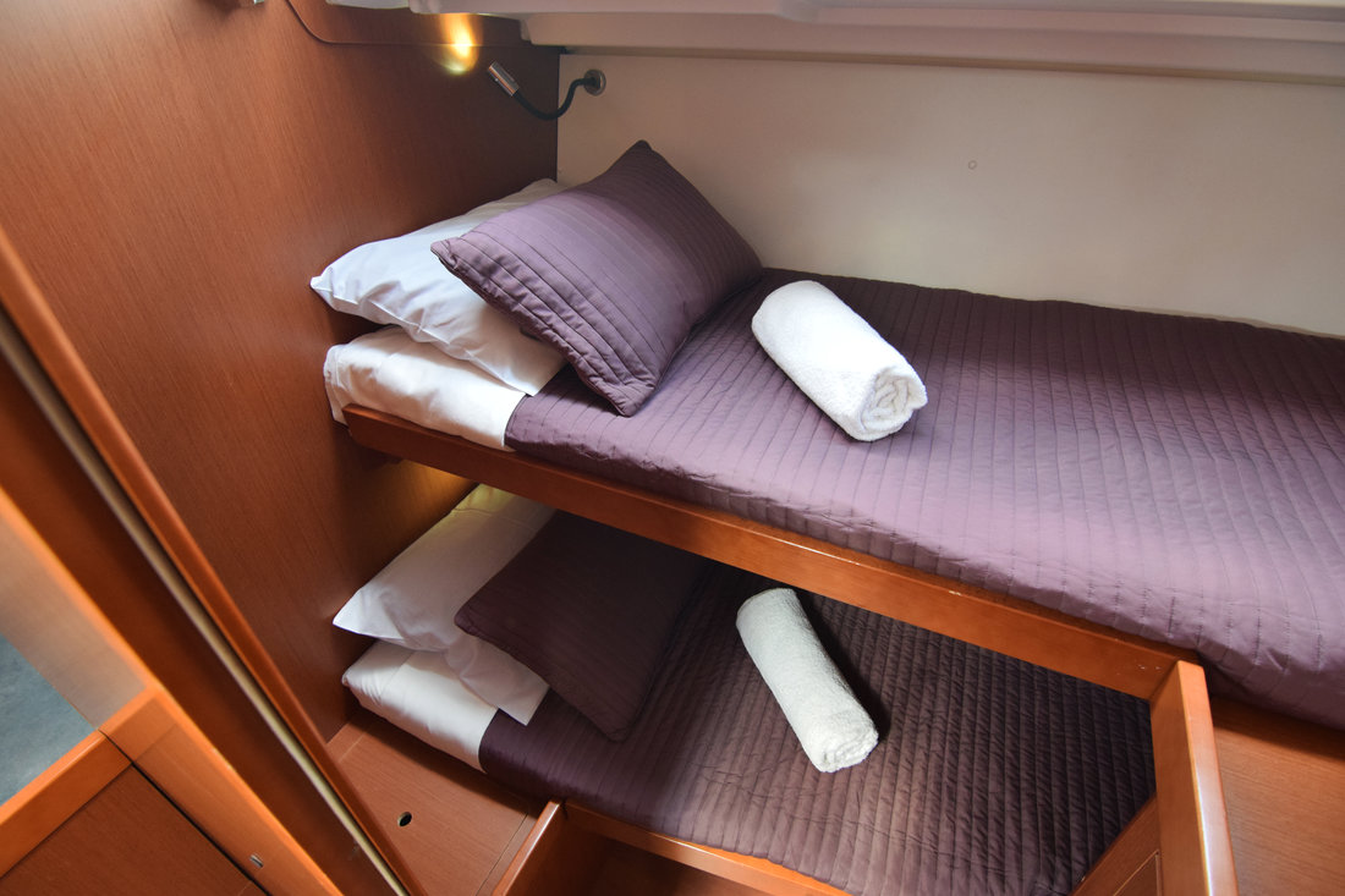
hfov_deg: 95.0
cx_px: 672
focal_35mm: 16
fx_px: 616
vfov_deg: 72.0
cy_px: 448
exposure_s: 1/80
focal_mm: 11
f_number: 4.5
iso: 1600
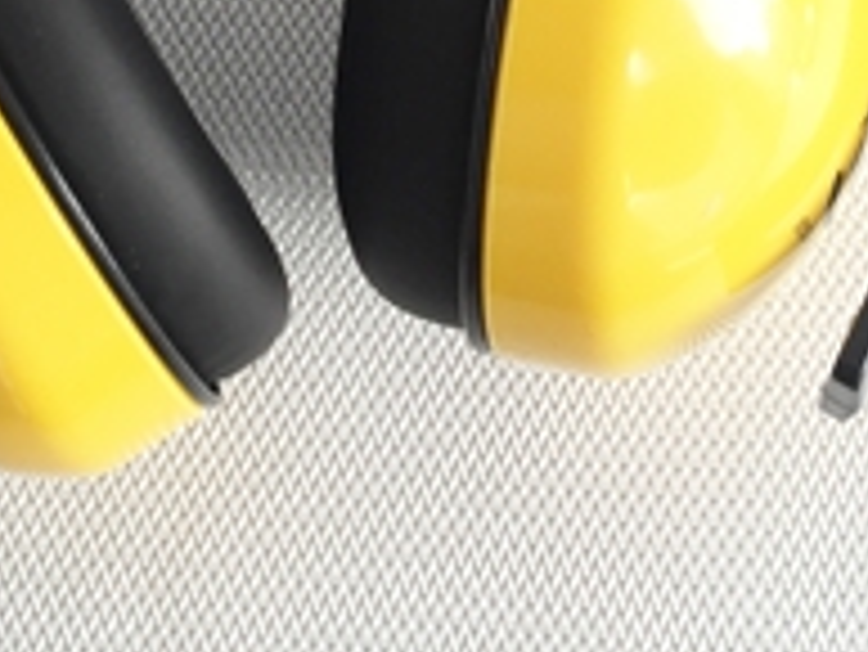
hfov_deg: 25.8
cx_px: 283
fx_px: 1882
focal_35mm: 75
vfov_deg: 18.4
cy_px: -187
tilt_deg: -72.0
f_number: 2.2
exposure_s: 1/100
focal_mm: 4.15
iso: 40
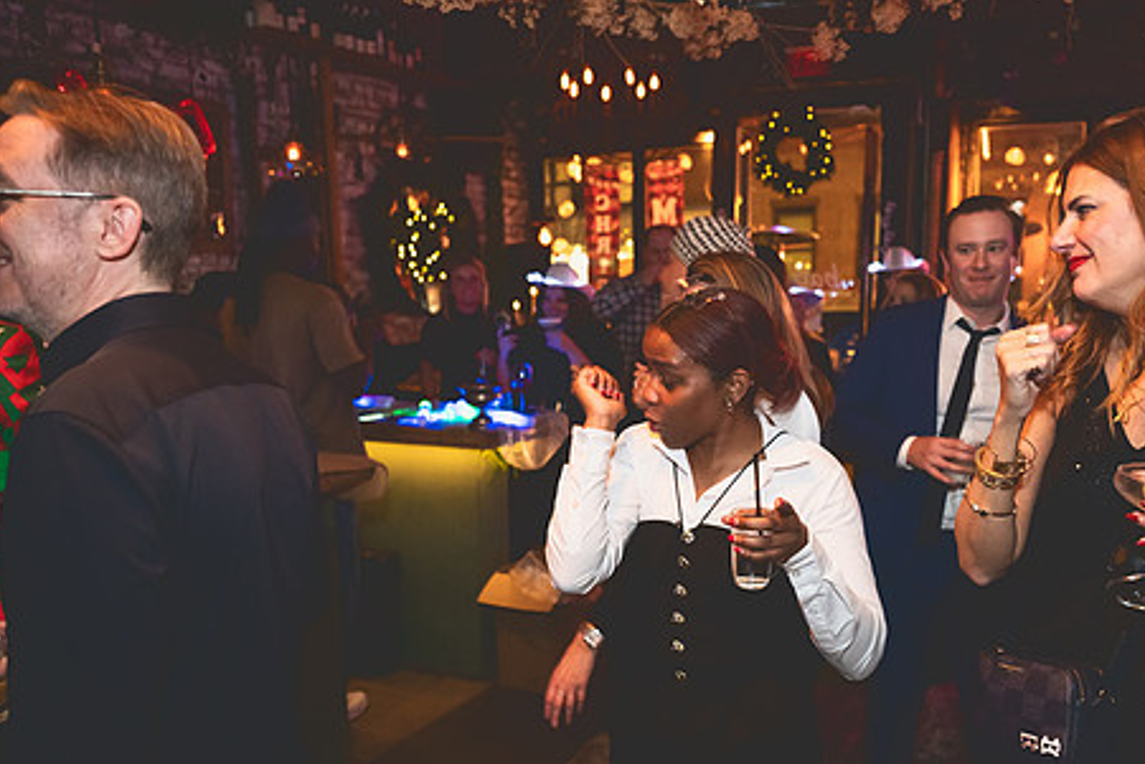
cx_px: 660
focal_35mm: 31
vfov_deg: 42.1
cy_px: 471
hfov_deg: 60.0
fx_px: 986
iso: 3200
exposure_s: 1/80
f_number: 2.8
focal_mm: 24
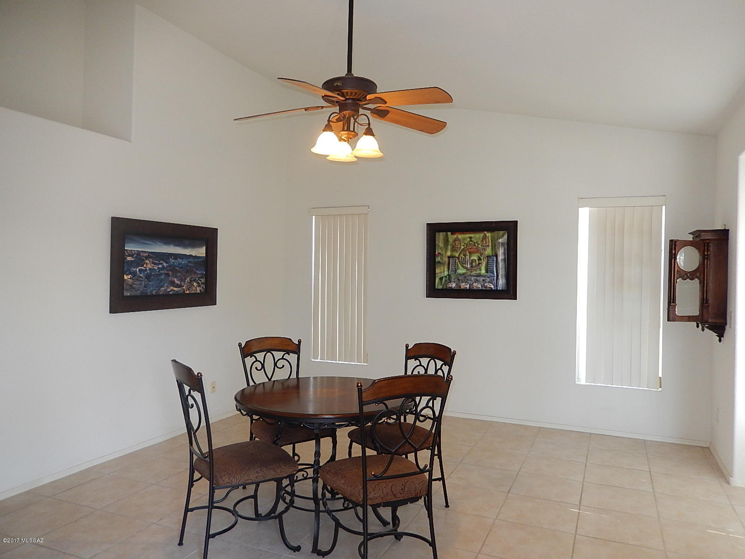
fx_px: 538
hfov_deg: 69.4
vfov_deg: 54.9
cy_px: 280
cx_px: 372
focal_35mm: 25
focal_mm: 4.5
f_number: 3.4
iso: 200
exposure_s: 1/30
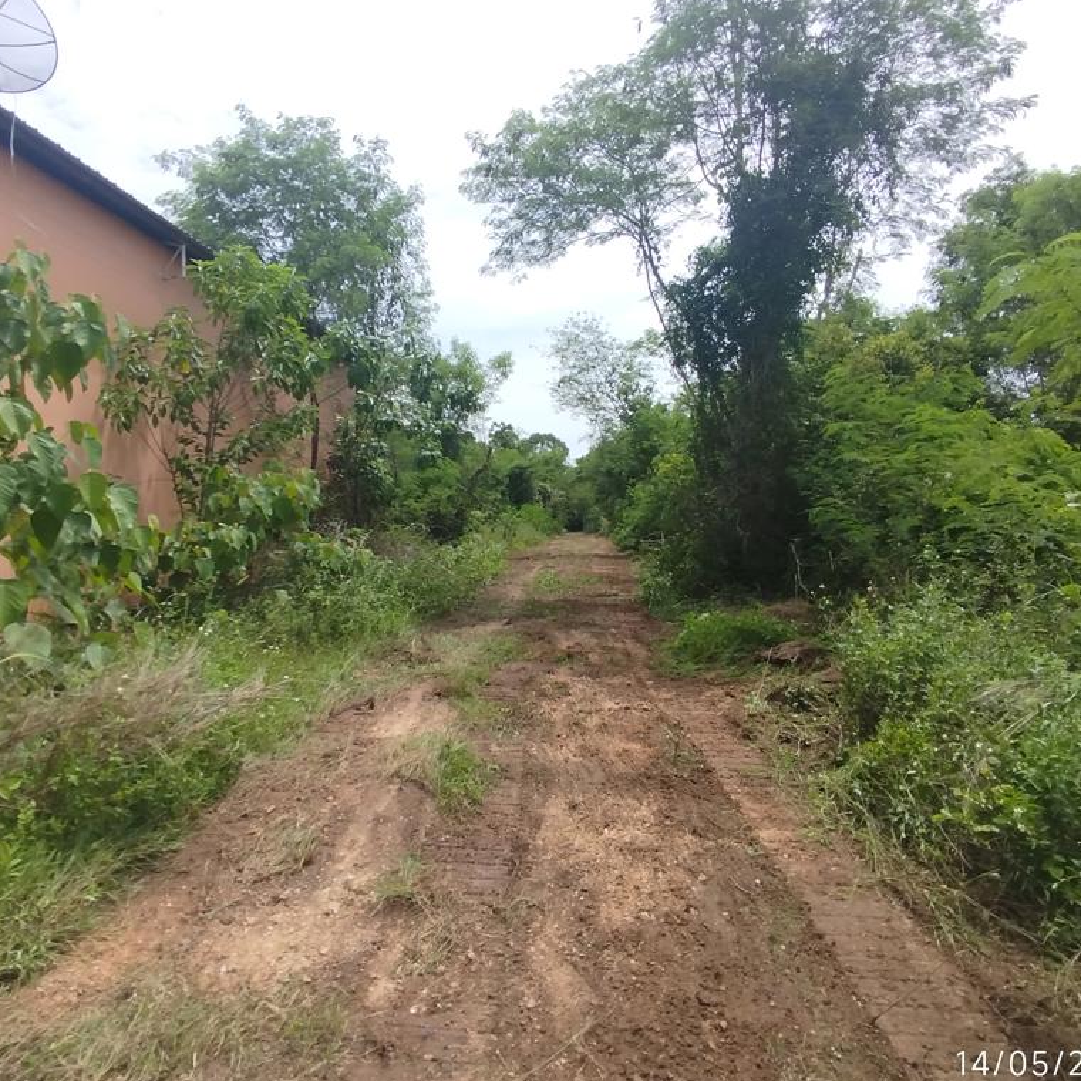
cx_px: 486
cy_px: 516
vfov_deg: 74.8
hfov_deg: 74.6
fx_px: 707
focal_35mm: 20
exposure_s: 1/1381
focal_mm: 1.65
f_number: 2.2
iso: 50
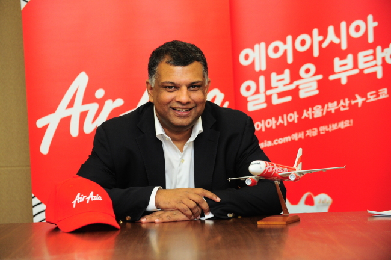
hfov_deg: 18.6
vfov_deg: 12.4
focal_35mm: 110
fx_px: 1193
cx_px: 196
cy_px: 130
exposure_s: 1/125
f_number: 5
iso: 1600
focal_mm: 110
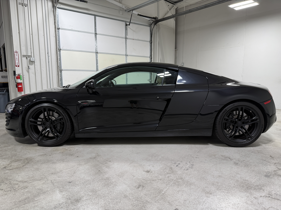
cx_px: 140
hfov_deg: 71.6
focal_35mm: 24
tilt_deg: -7.4
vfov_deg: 56.8
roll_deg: +1.0
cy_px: 105
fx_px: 195
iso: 80
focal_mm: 6.76
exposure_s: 1/120
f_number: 1.78
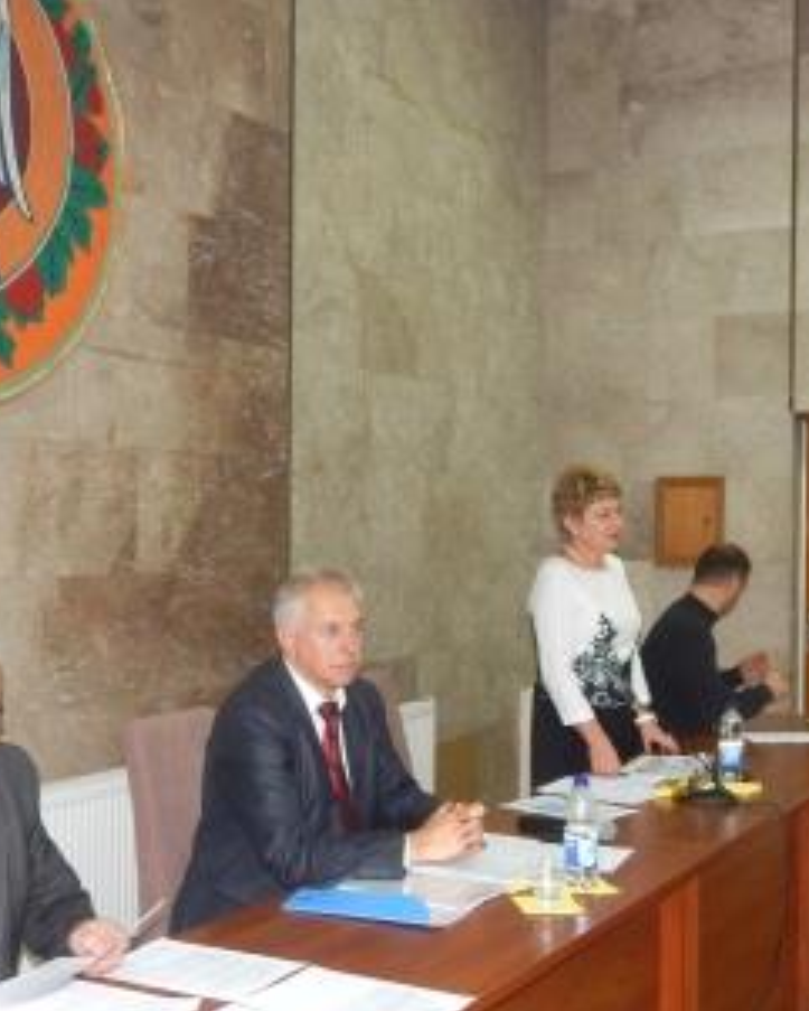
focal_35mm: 45
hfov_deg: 33.4
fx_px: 1346
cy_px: 558
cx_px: 376
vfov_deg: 41.1
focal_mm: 5.6
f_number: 3.2
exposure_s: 1/30
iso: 200
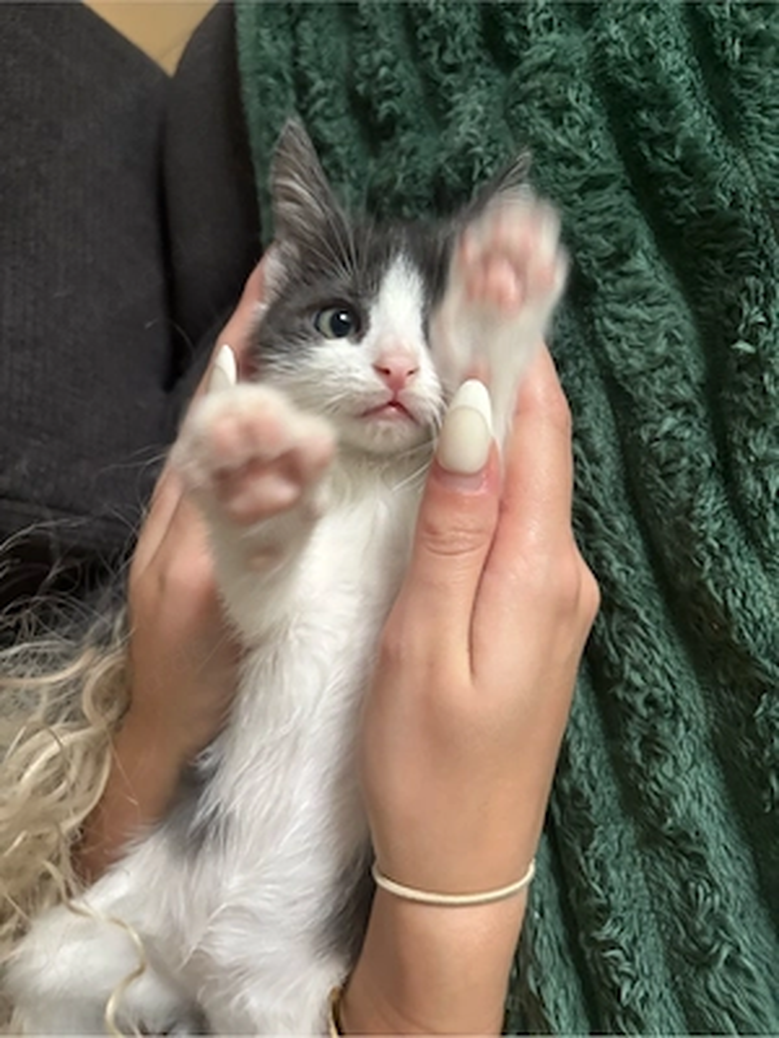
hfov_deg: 53.1
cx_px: 390
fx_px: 780
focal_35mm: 26
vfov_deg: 67.3
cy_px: 519
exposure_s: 1/33
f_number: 1.6
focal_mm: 5.96
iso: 500
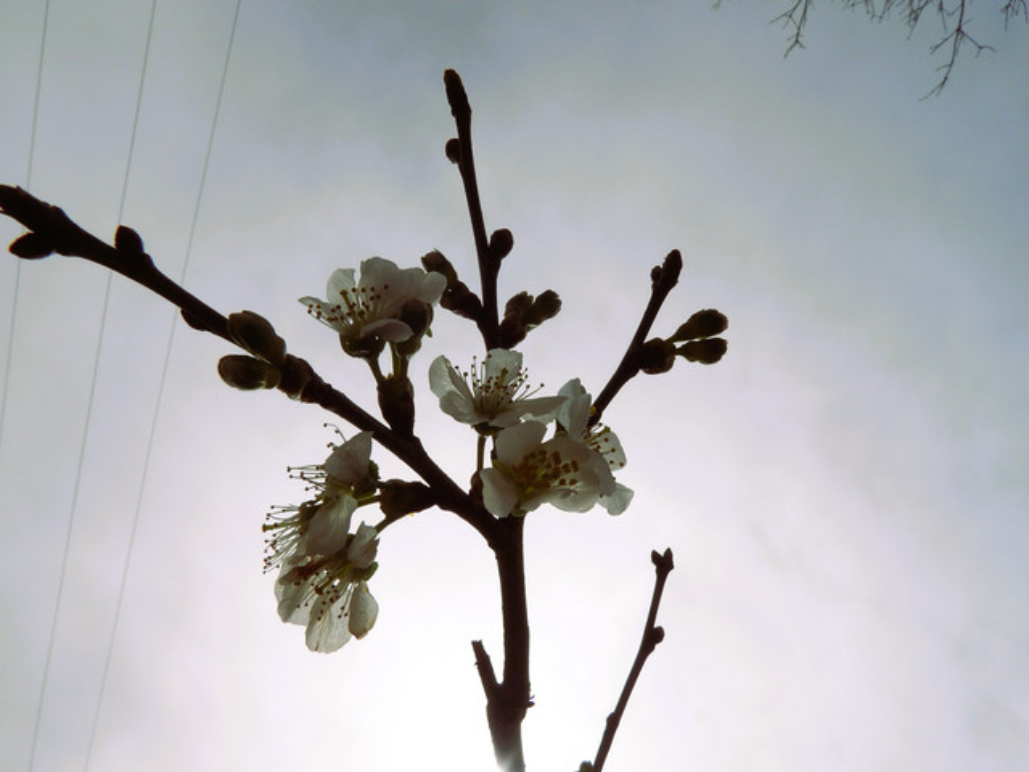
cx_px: 514
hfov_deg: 71.6
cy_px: 386
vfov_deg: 56.8
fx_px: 713
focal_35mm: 24
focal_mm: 4.3
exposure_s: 1/1166
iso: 100
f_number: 7.4
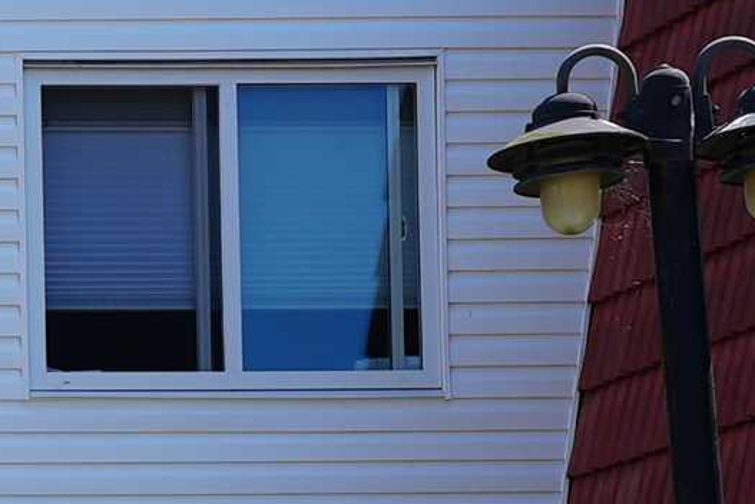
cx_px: -984
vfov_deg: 6.6
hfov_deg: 9.2
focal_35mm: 204
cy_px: 815
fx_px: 4280
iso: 80
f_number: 5
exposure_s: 1/80
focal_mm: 35
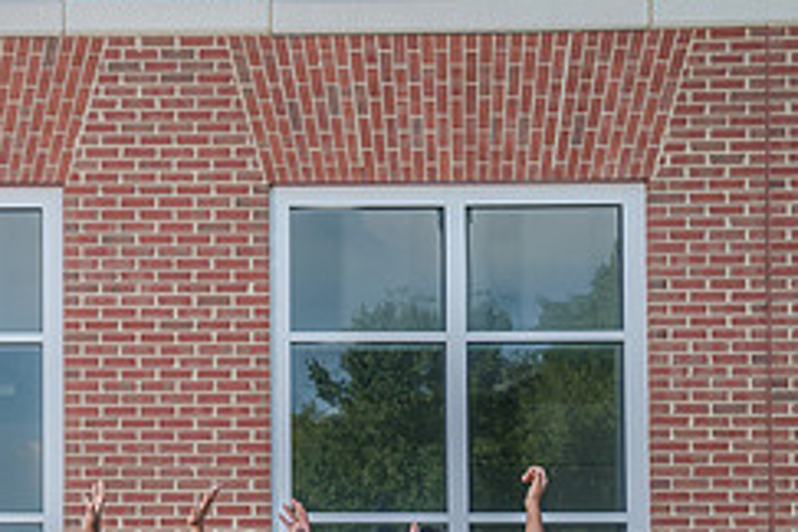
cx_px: -115
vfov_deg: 13.4
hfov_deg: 19.2
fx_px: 2239
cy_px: 531
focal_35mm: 101
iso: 200
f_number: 5.6
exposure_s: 1/200
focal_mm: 41
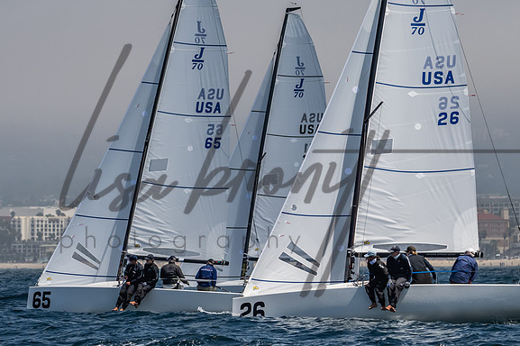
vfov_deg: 3.9
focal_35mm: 350
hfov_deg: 5.9
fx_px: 5052
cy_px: 68
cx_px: 88
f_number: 6.3
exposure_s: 1/3200
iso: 400
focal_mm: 180
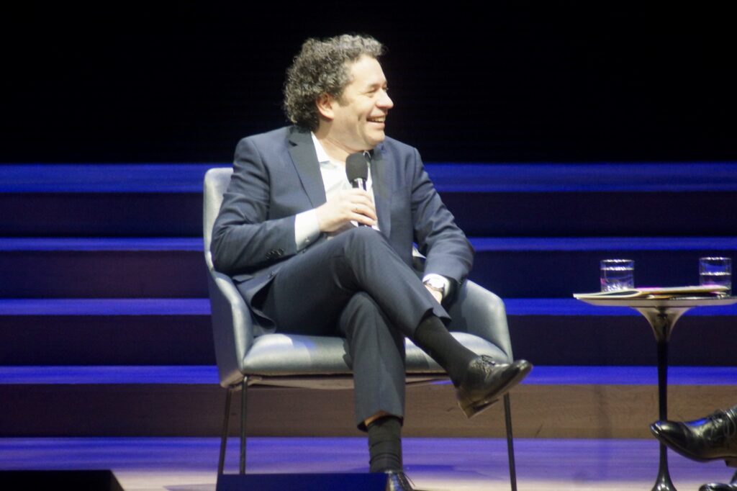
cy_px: 246
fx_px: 8595
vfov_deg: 3.3
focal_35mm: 420
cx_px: 368
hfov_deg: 4.9
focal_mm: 280
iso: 1600
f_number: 5.6
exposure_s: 1/50
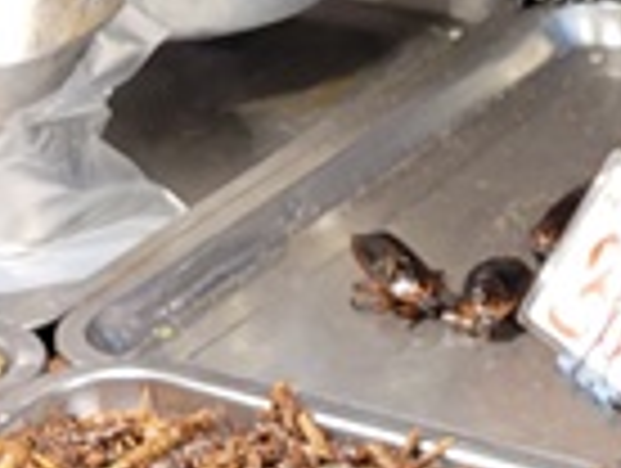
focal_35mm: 188
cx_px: 1022
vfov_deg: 7.8
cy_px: 666
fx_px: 3379
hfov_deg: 10.1
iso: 100
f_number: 1.8
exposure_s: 1/100
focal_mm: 5.4
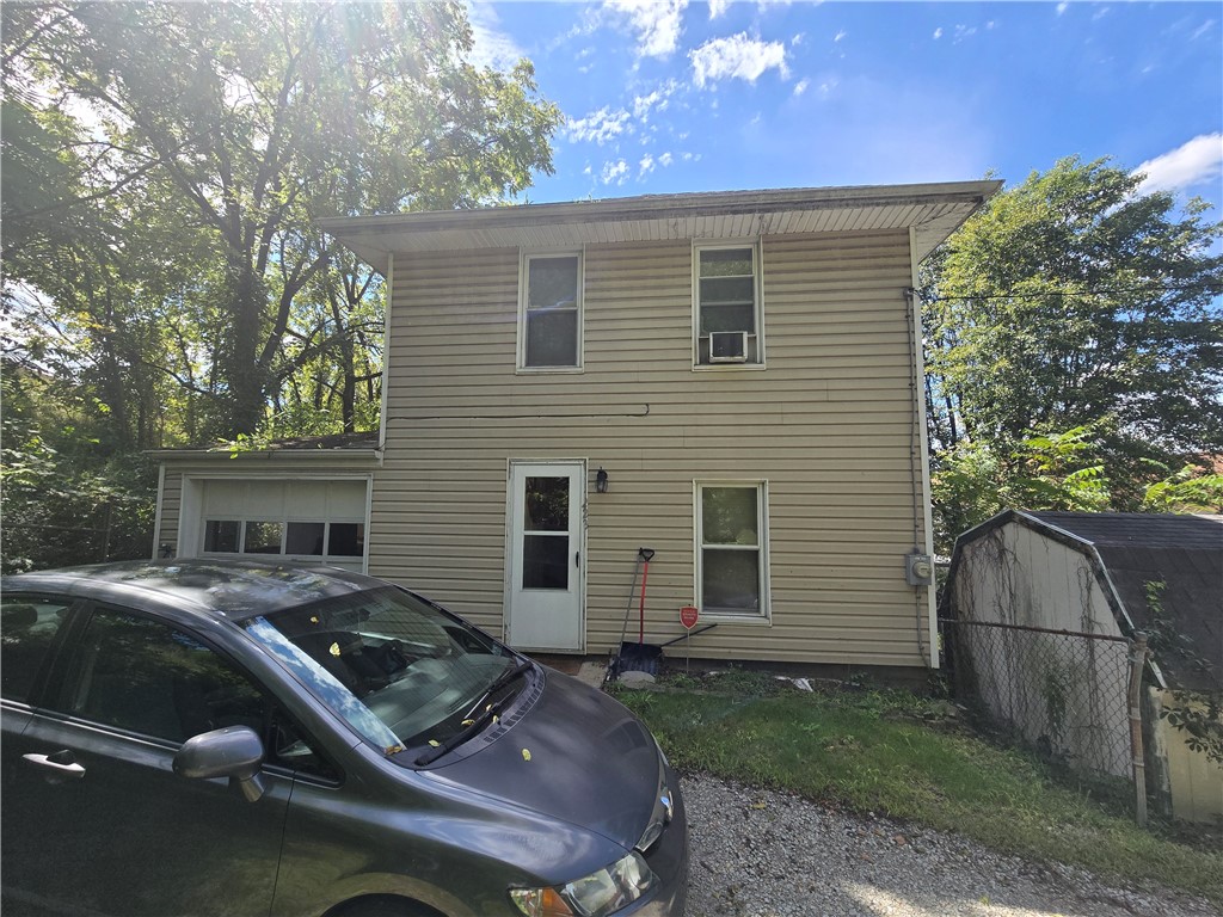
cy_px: 458
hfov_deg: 106.2
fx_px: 459
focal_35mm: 13
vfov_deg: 89.9
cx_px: 612
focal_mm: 2.2
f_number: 2.2
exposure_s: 1/1283
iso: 50
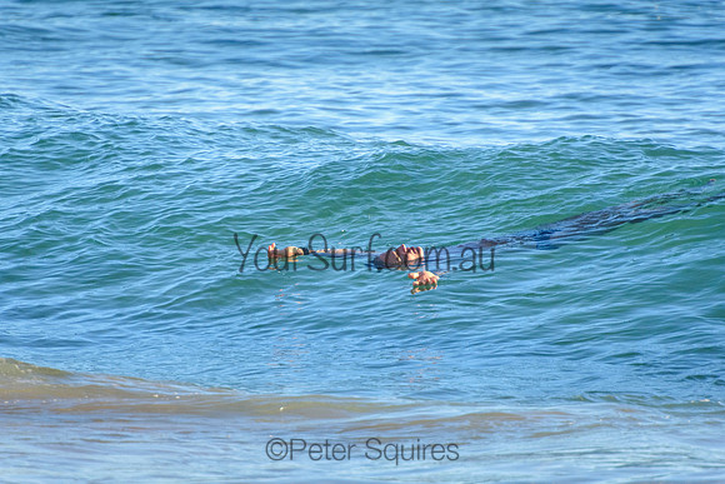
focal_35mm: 600
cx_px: 362
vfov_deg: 2.3
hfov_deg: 3.4
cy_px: 242
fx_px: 12086
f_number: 5.6
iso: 900
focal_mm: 400
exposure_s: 1/2500
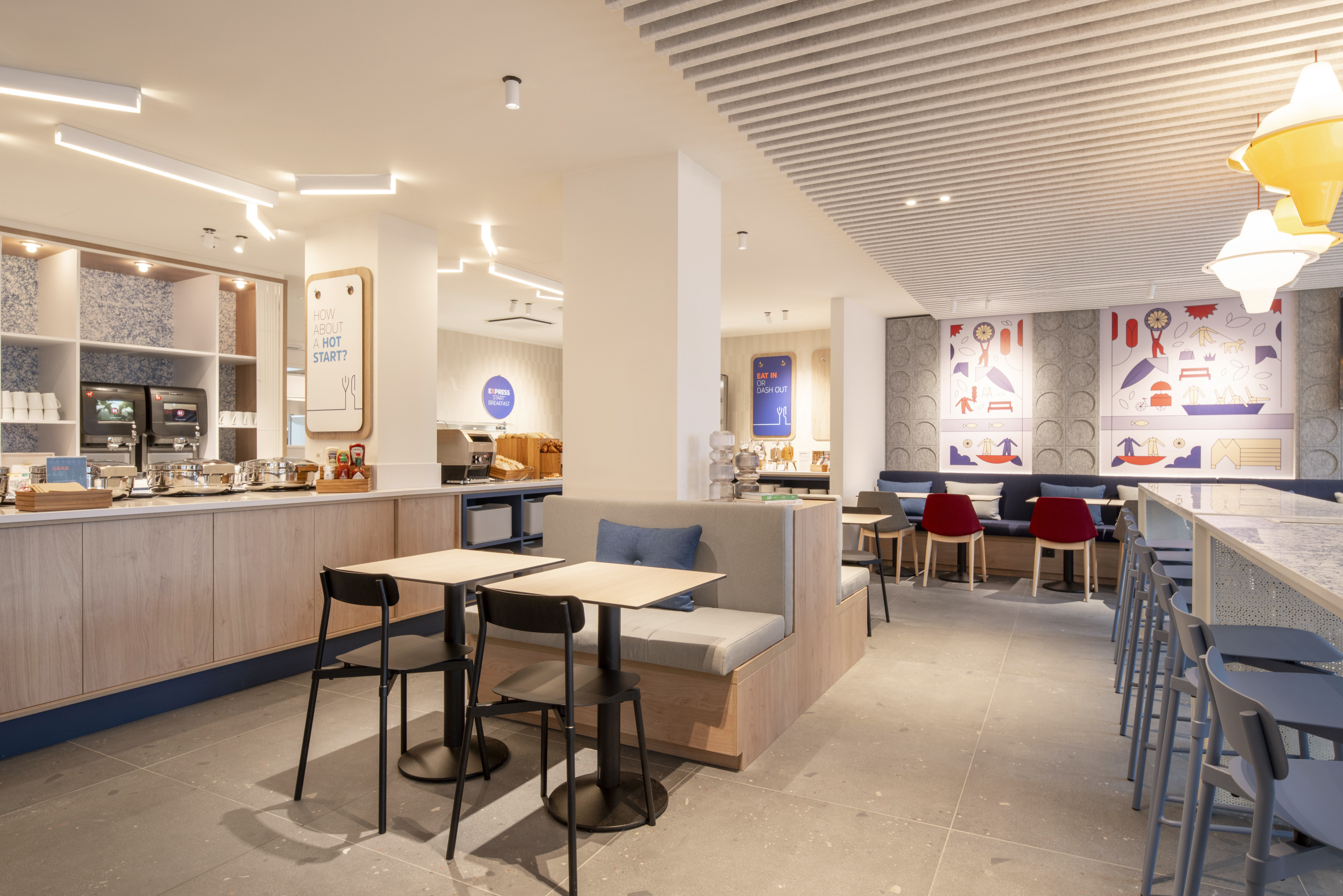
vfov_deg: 64.6
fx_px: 709
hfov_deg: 86.9
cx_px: 672
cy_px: 448
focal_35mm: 19
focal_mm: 19
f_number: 11
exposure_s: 1/1.67
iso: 125
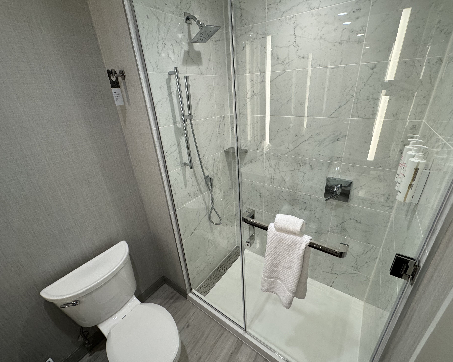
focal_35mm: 15
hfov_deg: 96.7
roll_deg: +2.7
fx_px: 201
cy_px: 181
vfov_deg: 84.0
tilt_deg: -23.6
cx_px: 240
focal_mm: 2.22
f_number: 2.2
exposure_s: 1/120
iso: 250
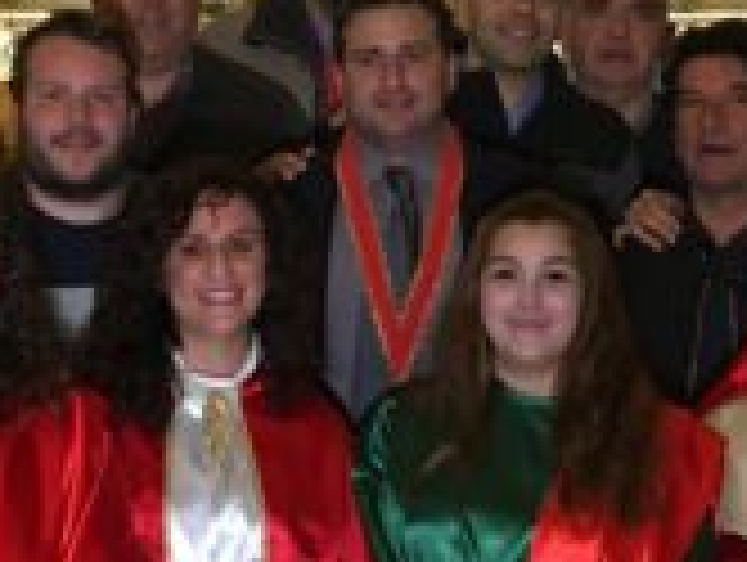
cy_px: 324
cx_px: 270
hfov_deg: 14.7
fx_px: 2896
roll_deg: +0.2
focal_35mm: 134
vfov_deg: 11.1
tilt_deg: +1.6
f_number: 2.2
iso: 200
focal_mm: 4.15
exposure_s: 1/33
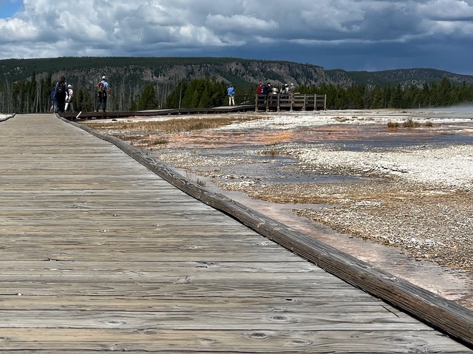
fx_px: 806
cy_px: 205
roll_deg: +0.3
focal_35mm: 59
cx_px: 14
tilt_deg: -7.8
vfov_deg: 24.8
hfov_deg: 30.7
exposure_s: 1/8000
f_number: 1.5
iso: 50
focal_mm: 5.7
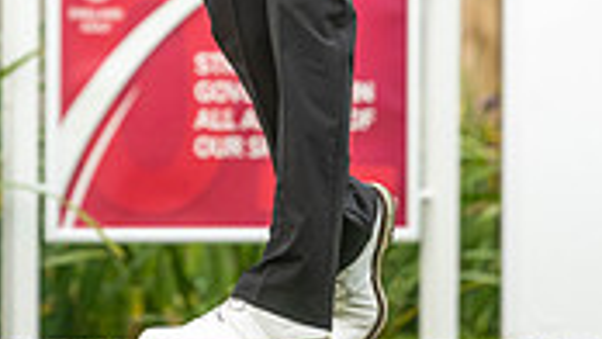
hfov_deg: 2.7
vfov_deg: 1.5
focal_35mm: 814
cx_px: 204
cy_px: -329
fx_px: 12998
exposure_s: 1/800
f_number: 4
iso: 640
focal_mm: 300
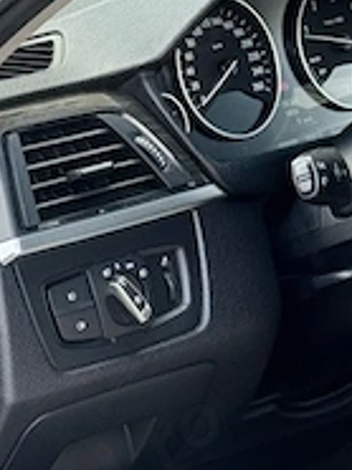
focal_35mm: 207
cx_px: 552
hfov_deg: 7.0
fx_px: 2813
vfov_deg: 9.6
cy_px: 190
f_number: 1.78
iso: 64
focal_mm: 6.76
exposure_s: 1/257
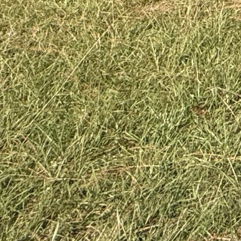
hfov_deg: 14.5
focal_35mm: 88
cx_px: 547
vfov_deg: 13.4
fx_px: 693
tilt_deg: +6.5
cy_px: -364
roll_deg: +0.5
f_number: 2.2
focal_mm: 2.22
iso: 50
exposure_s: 1/1534
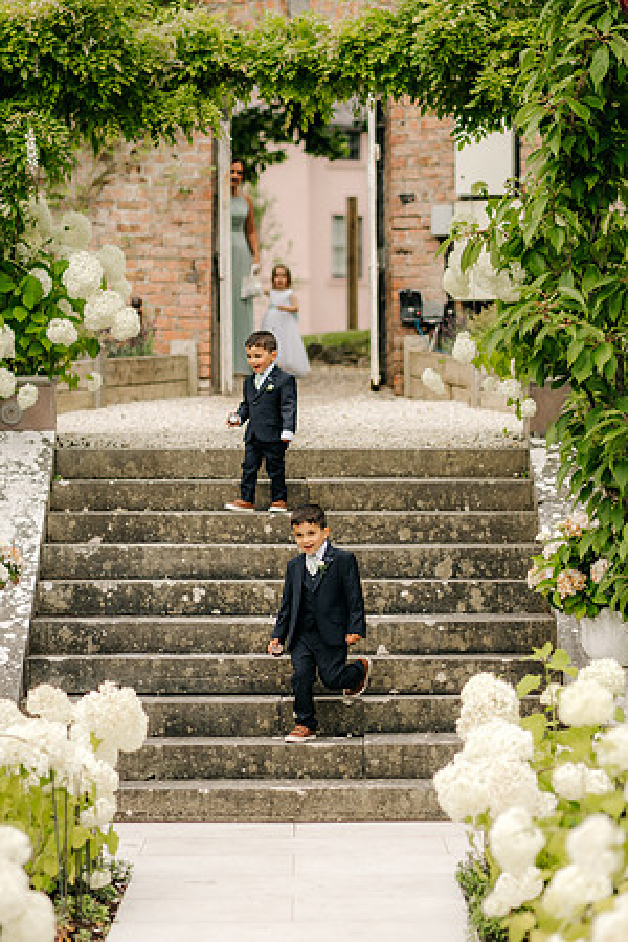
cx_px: 314
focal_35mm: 127
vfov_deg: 16.1
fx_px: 3323
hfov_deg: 10.8
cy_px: 471
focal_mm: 85
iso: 100
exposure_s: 1/2000
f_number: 2
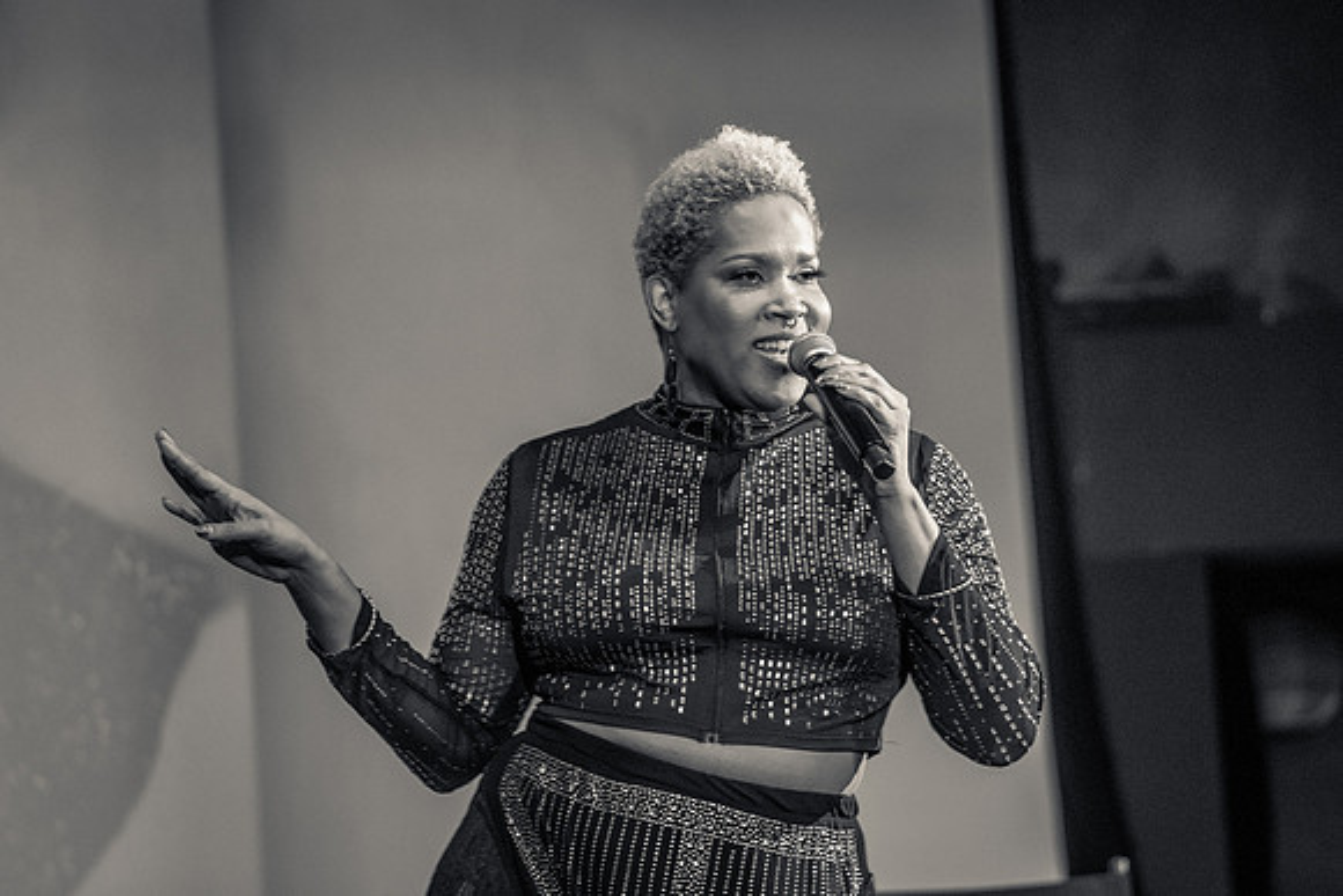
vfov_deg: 6.4
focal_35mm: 214
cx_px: 723
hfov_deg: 9.6
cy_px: 457
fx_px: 7967
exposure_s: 1/250
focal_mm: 188
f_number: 4
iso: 2000
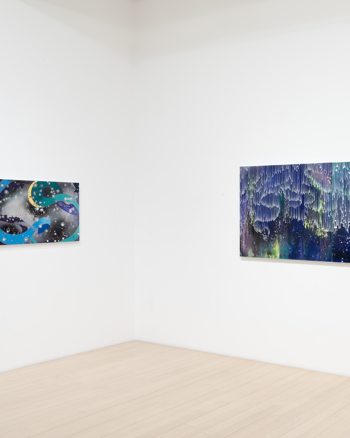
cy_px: 216
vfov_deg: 42.3
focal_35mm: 44
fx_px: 566
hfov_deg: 33.1
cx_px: 295
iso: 100
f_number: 18
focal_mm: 30.5
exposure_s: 1.6
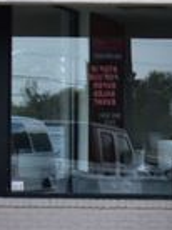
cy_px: 177
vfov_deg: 9.8
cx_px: 501
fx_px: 1336
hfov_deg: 6.7
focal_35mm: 201
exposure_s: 1/400
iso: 400
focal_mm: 30
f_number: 11
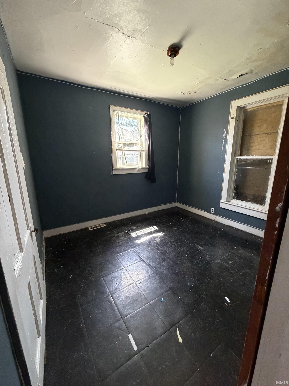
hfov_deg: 85.7
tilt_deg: -12.9
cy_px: 193
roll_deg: +0.3
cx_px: 144
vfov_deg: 102.1
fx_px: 156
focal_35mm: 14
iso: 500
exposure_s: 1/60
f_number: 2.2
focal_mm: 2.22
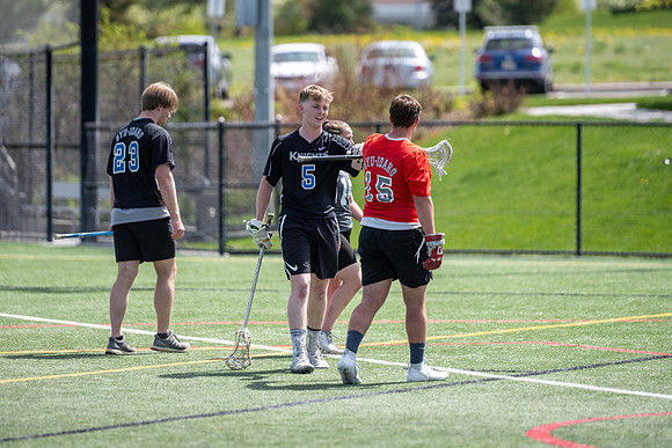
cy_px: 210
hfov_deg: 8.8
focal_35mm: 234
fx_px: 4361
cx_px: 336
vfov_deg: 5.9
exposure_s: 1/2000
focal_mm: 200
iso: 100
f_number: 2.8
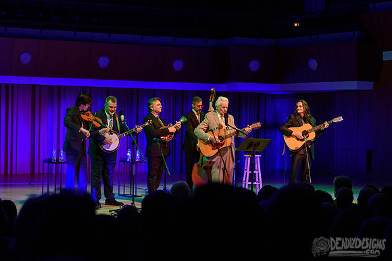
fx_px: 956
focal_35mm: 88
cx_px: 198
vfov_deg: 15.6
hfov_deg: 23.2
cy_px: 142
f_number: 5
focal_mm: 70
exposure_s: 1/200
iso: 2500
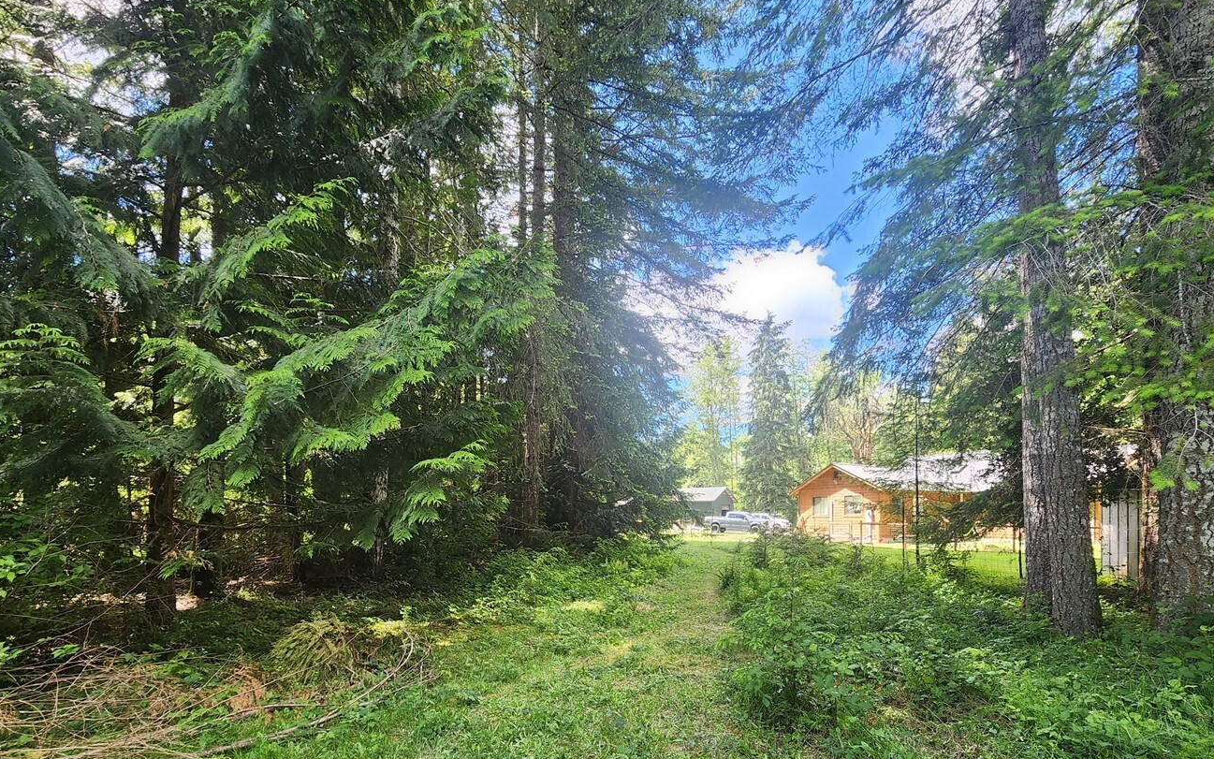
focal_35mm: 17
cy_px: 514
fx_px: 563
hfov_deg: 94.4
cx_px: 608
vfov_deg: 66.0
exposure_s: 1/120
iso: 64
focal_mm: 2.2
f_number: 2.2
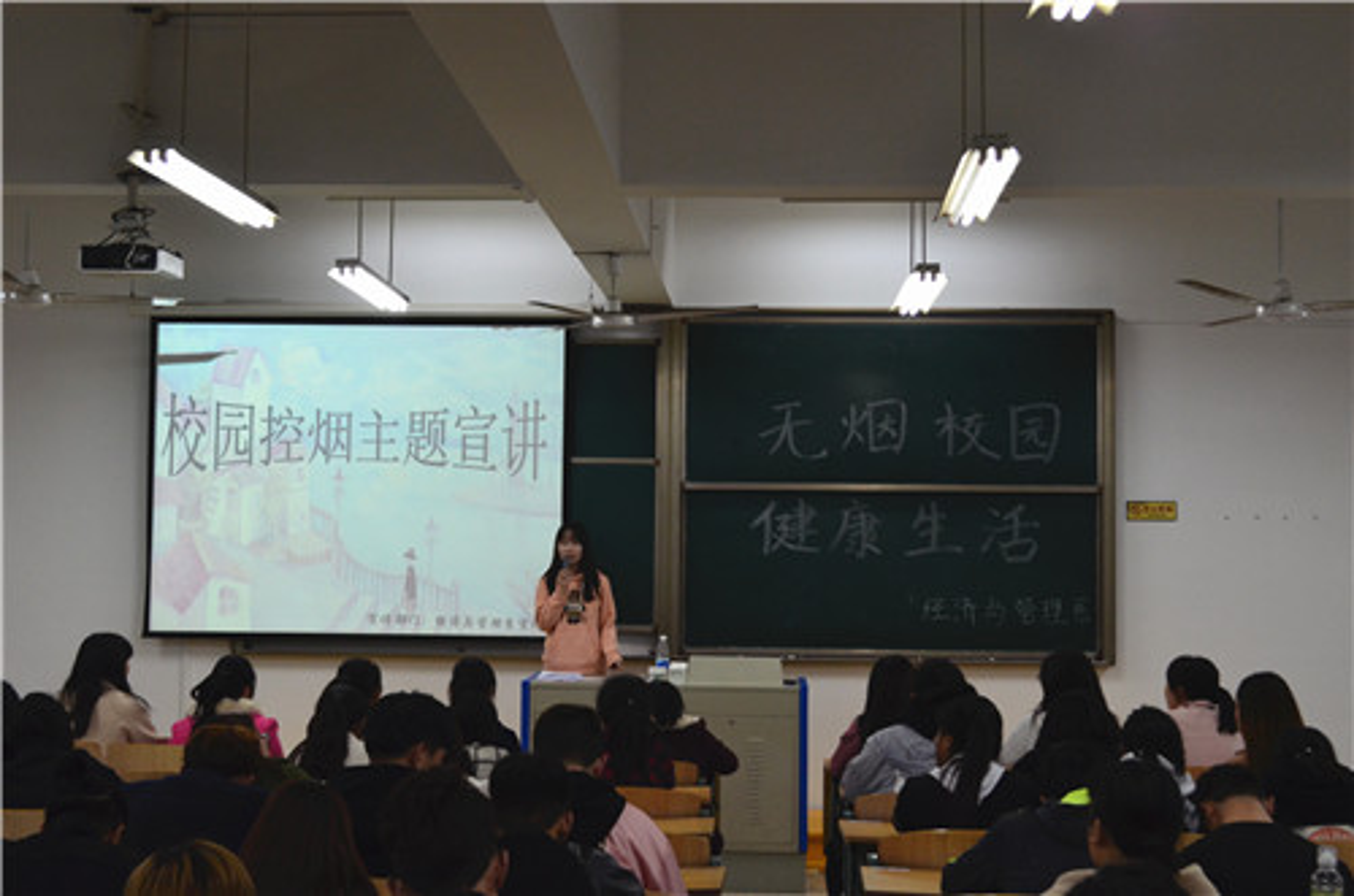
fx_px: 1914
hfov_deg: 39.0
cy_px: 448
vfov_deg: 26.4
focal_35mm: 51
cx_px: 677
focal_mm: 34
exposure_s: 1/60
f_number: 8
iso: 1000
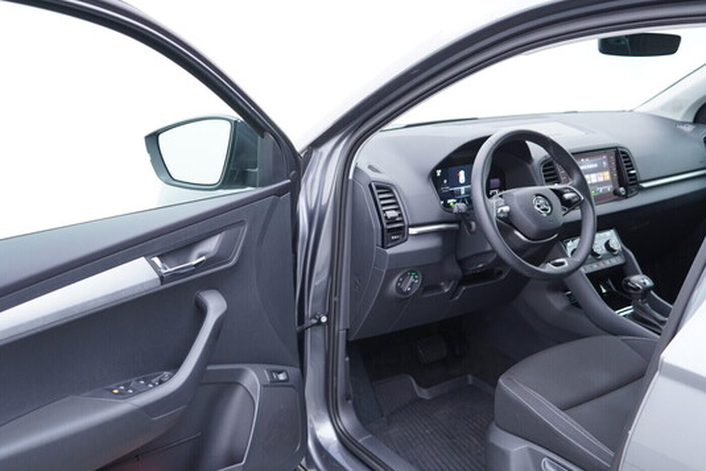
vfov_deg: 36.0
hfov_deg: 51.9
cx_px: 359
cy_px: 234
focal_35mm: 37
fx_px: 726
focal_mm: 24
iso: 200
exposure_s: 1/40
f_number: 2.8
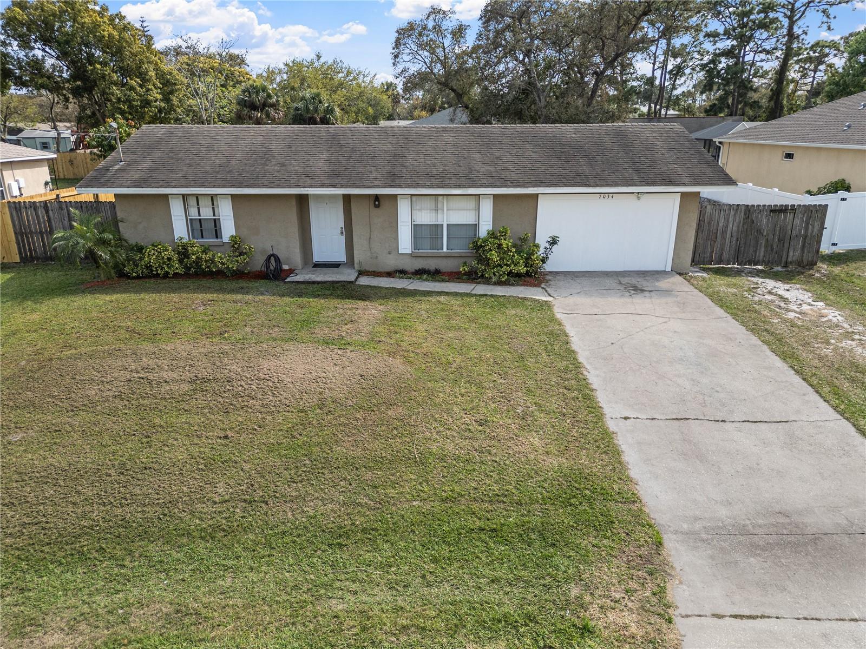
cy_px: 324
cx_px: 433
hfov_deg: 71.6
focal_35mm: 24
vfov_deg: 56.8
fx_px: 600
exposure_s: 1/2000
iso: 140
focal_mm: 6.72
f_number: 1.7
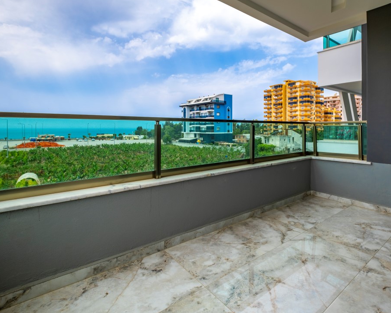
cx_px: 239
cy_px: 155
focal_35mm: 18
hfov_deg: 85.0
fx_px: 208
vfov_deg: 73.8
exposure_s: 1/340
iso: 160
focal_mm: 10
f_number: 6.4
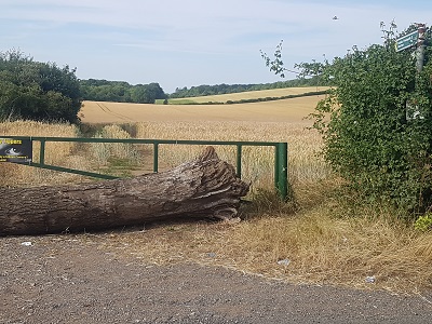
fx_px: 324
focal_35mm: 26
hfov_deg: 67.3
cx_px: 216
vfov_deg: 53.1
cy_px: 162
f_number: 1.7
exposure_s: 1/2256
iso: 50
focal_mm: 4.2
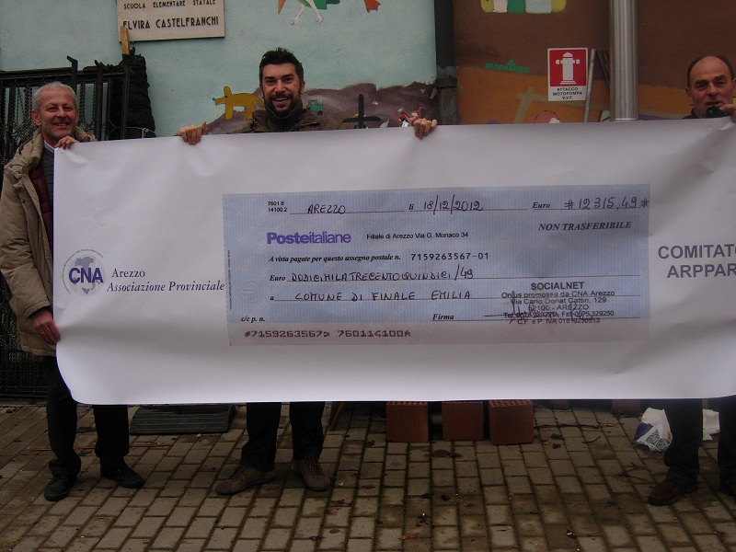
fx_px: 1021
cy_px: 276
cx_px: 368
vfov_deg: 30.3
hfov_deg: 39.7
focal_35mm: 48
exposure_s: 1/117
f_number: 3.4
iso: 50
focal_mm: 10.1
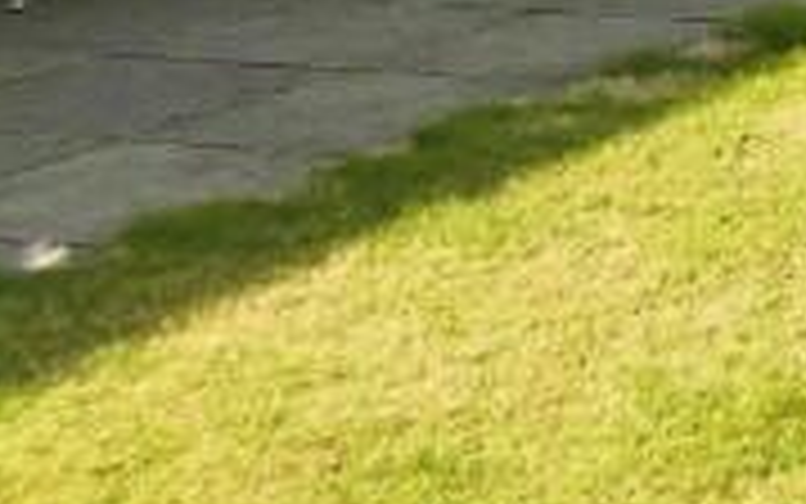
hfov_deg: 13.7
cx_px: 1788
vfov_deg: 10.8
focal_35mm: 121
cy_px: 207
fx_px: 2659
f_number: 2.8
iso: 80
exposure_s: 1/500
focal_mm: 3.6
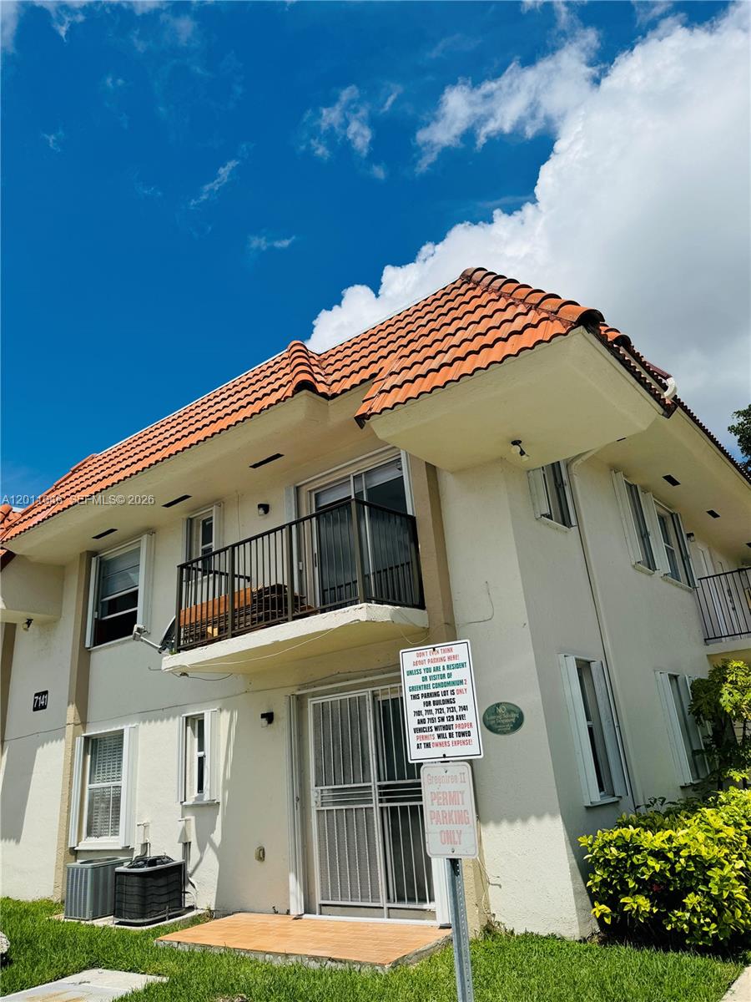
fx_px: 694
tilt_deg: +21.4
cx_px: 376
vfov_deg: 71.6
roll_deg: +4.7
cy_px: 501
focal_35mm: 24
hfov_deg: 56.8
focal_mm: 6.76
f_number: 1.78
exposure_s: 1/9009
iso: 80
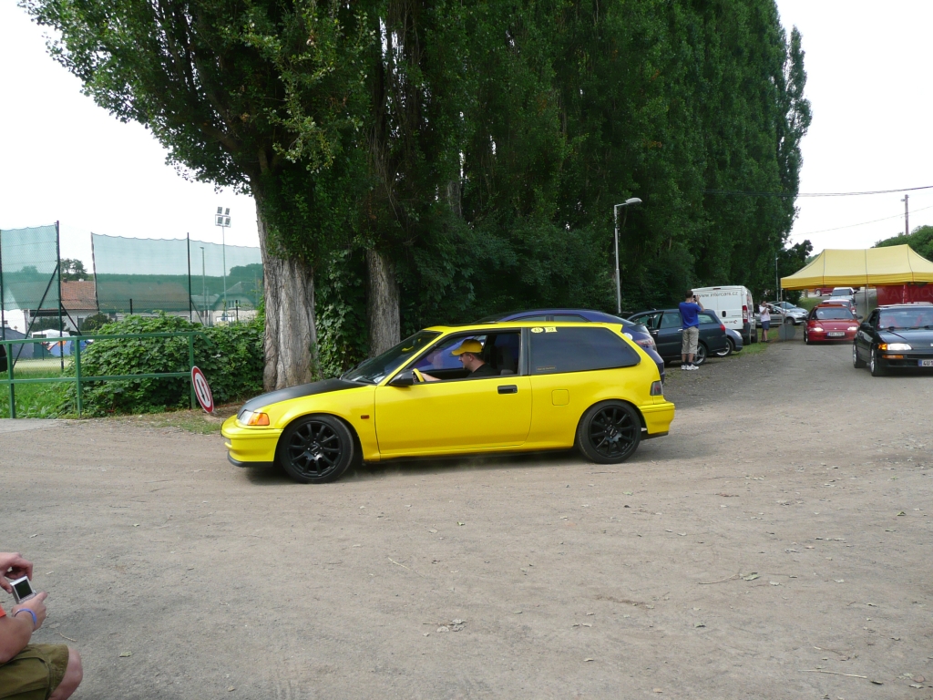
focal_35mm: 30
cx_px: 466
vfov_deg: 46.8
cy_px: 350
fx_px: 809
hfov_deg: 60.0
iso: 100
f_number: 3.4
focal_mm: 4.9
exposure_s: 1/500
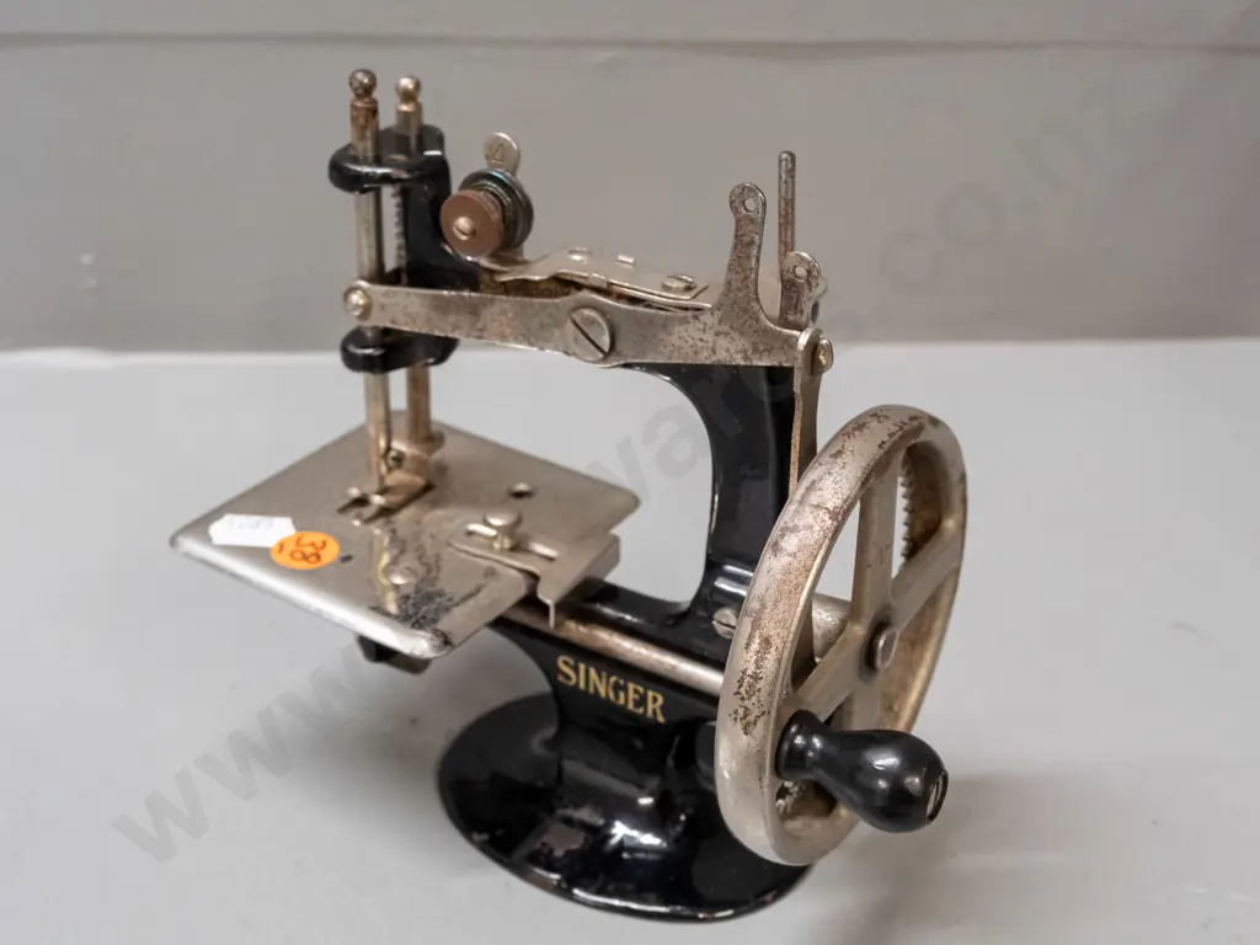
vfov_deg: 36.0
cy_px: 472
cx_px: 630
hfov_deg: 46.8
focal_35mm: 40
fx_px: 1456
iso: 3200
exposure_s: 1/100
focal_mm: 20
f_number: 5
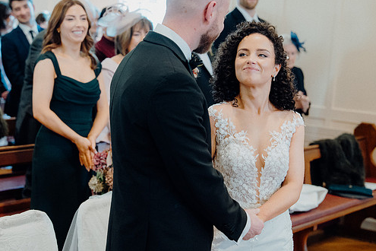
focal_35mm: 82
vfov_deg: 16.7
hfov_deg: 24.7
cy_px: 121
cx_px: 164
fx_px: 856
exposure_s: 1/160
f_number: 3.5
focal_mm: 70
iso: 4000
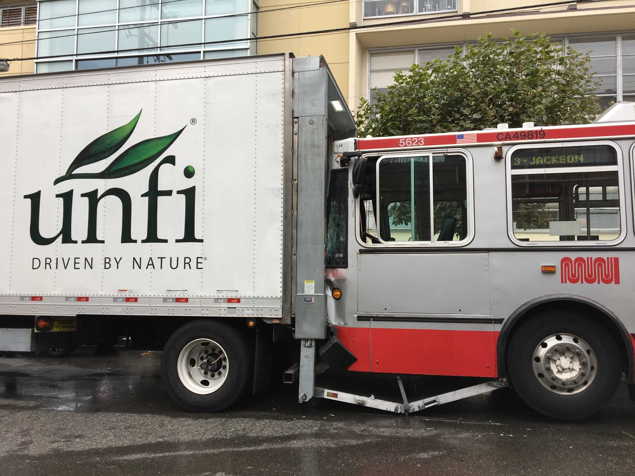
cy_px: 238
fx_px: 532
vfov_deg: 48.2
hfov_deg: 61.7
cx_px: 318
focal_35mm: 29
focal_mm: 4.15
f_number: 2.2
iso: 25
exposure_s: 1/348
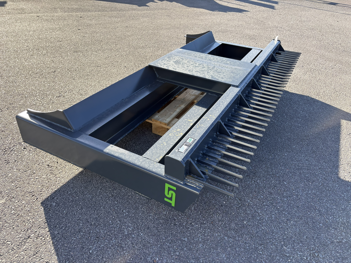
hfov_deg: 67.3
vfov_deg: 53.1
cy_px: 132
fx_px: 264
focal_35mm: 26
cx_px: 176
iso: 50
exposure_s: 1/830
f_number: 1.6
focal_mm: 5.96
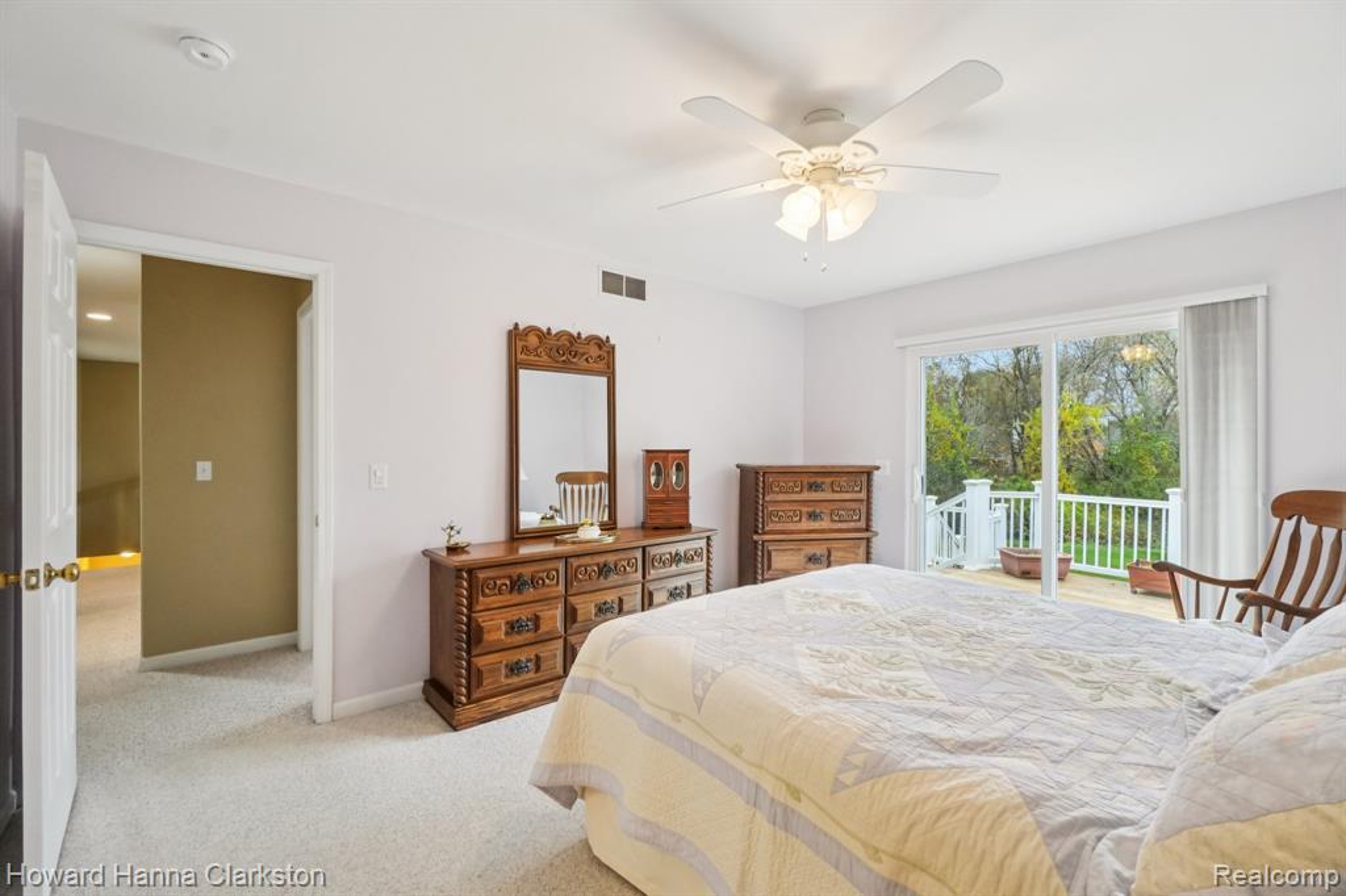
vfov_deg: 77.3
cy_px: 448
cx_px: 673
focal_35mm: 15
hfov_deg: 100.4
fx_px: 561
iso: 800
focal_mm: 10
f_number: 8
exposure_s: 1/30
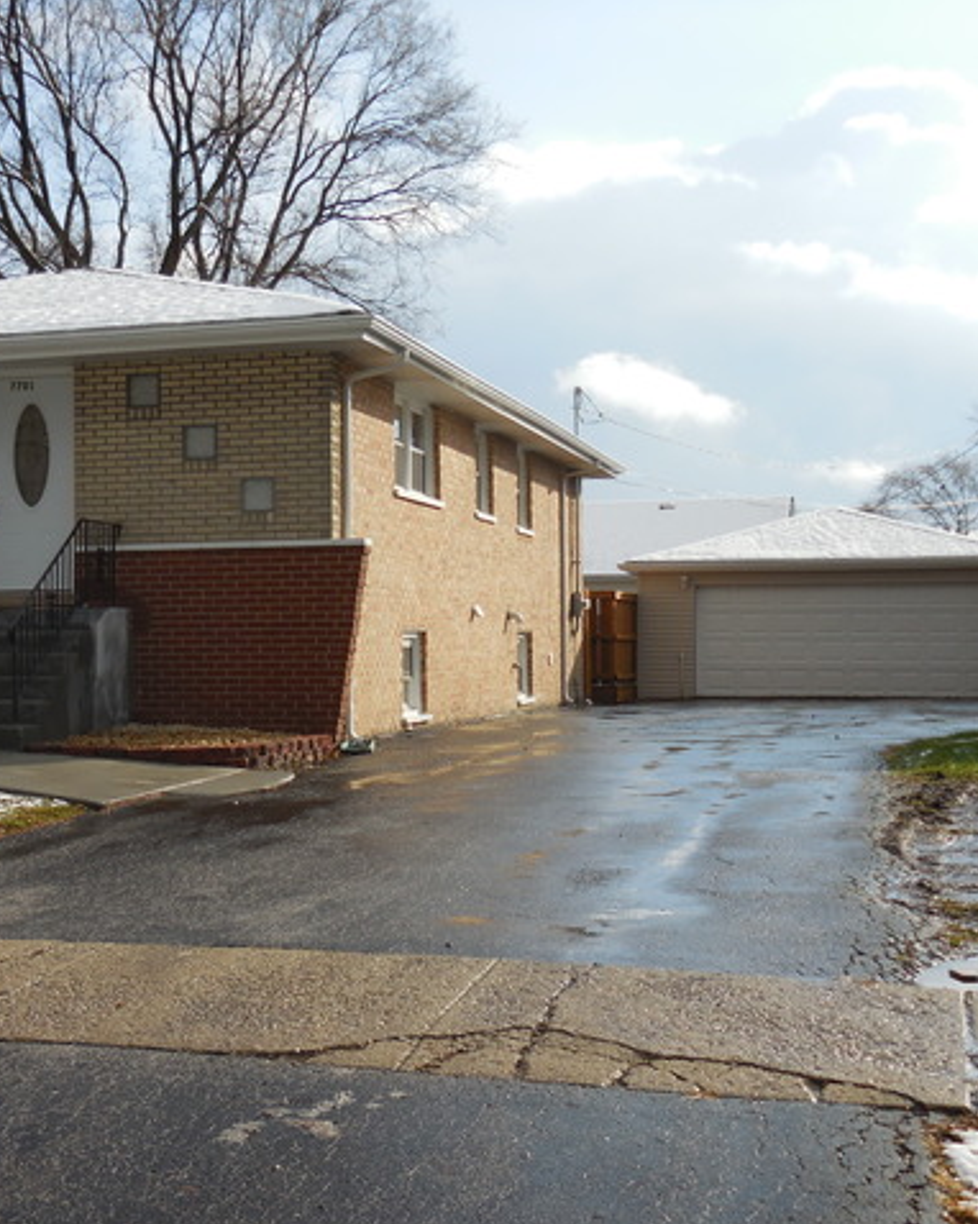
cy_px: 612
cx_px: 248
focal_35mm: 51
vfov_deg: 36.7
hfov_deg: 29.2
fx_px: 1846
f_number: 3.9
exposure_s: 1/1000
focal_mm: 7
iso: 125
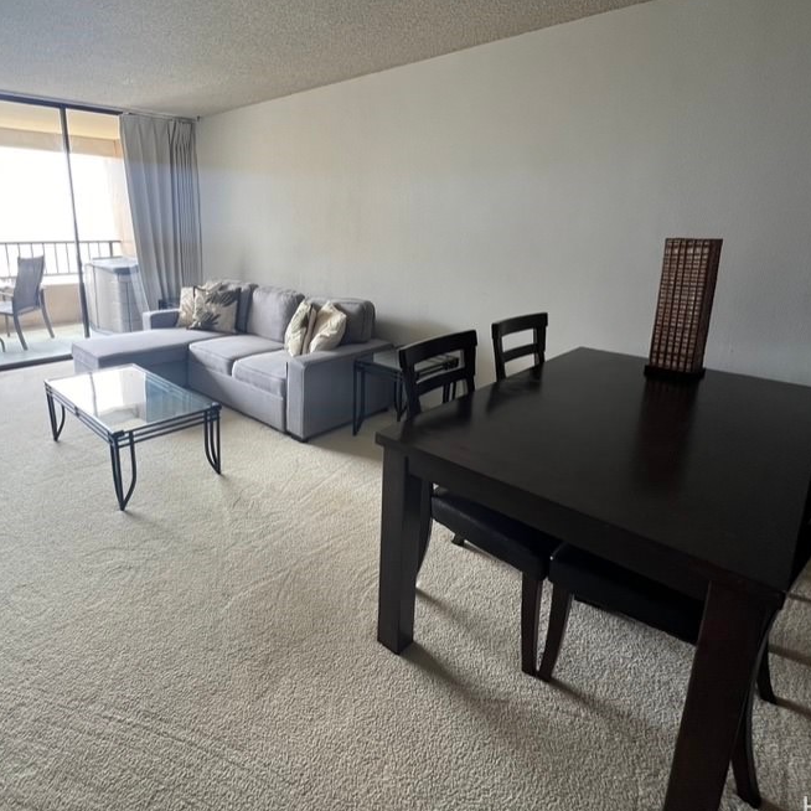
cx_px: 351
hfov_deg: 80.3
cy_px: 343
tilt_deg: -13.2
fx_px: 477
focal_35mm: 18
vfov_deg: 80.2
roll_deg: -1.0
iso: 200
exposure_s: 1/99
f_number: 1.8
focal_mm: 1.57
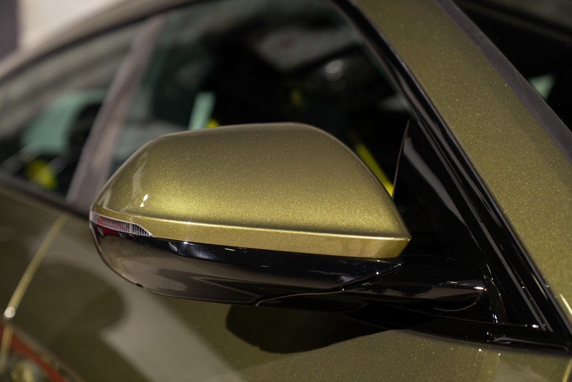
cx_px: 286
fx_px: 1129
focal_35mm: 71
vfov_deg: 19.2
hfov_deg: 28.4
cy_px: 191
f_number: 3.5
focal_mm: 70
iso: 160
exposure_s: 1/125
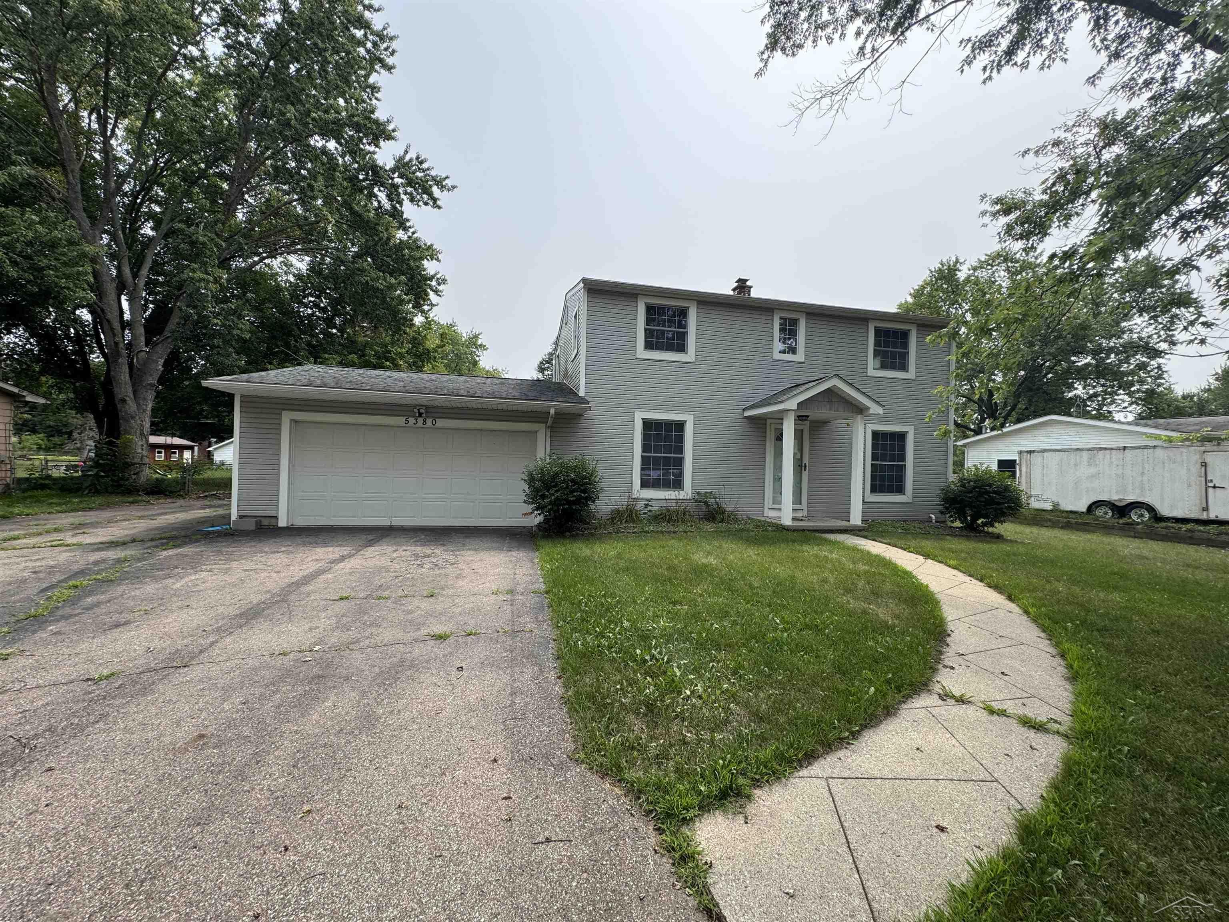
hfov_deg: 102.1
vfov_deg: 85.7
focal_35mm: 14
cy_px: 461
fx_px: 497
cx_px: 614
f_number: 2.2
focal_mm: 2.22
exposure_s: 1/646
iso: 40
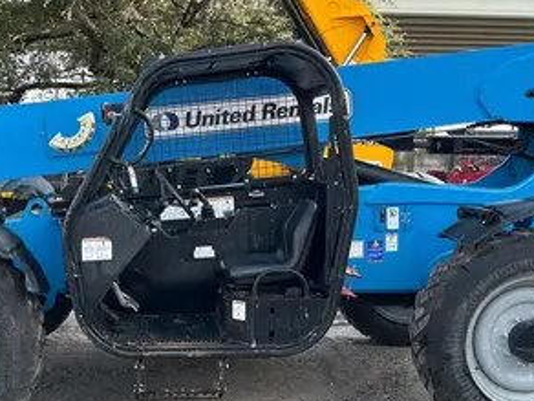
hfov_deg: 38.7
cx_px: 199
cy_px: 217
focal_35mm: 49
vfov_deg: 29.7
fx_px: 756
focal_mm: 5.7
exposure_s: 1/308
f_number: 1.5
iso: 50
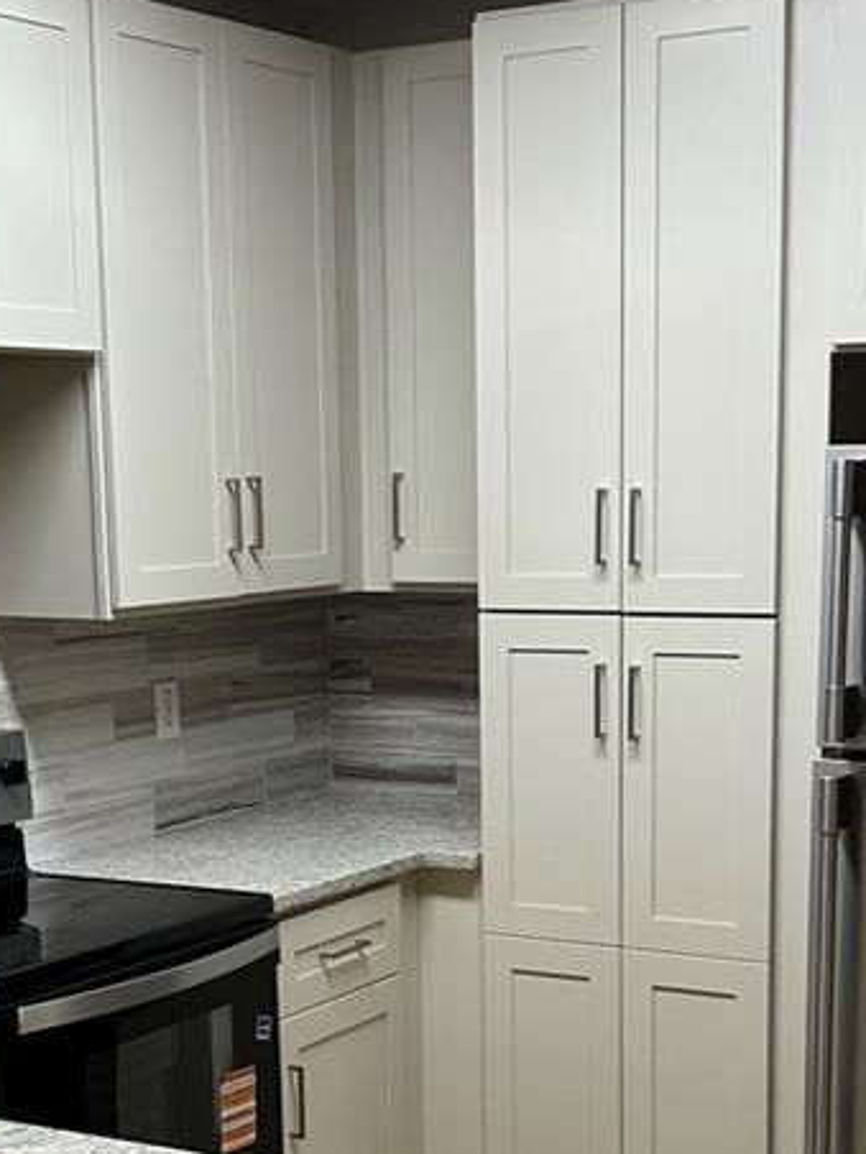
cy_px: 901
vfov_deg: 27.7
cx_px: 422
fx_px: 2302
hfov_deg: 21.3
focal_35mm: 69
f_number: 1.5
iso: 125
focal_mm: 5.7
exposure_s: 1/120
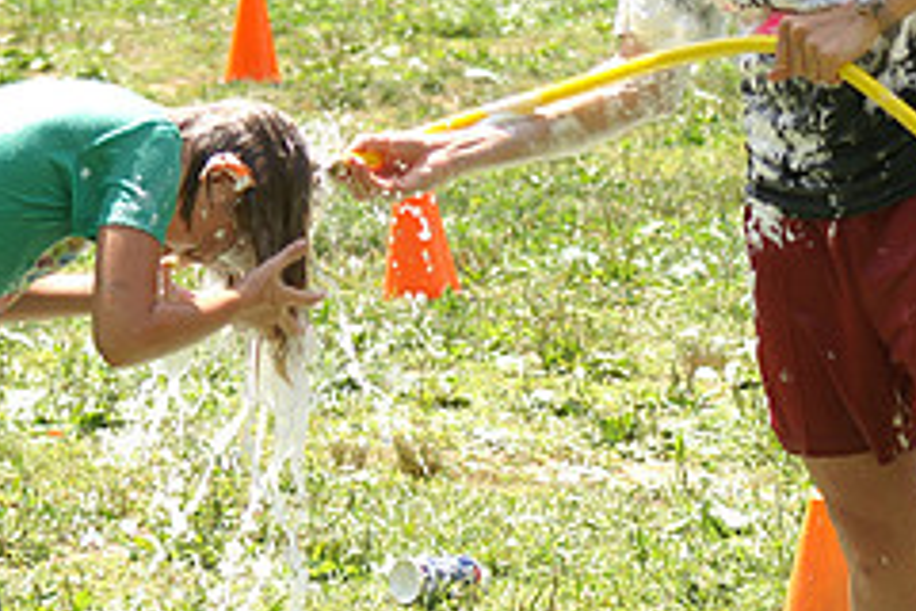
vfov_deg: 5.4
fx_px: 6462
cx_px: 733
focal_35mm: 254
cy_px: 302
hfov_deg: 8.1
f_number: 5.6
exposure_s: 1/320
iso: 100
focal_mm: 70
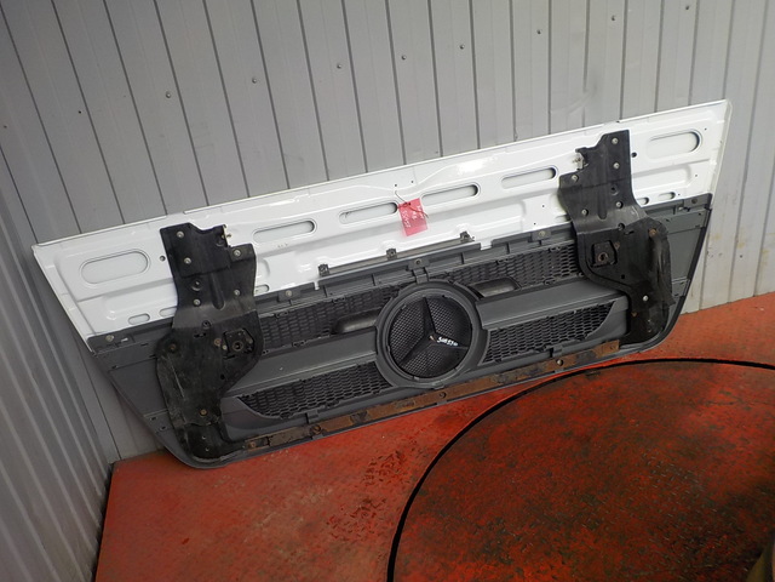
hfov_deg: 60.0
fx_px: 672
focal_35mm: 30
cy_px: 291
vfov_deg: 46.8
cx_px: 388
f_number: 3.3
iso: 125
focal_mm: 4.1
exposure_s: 1/60
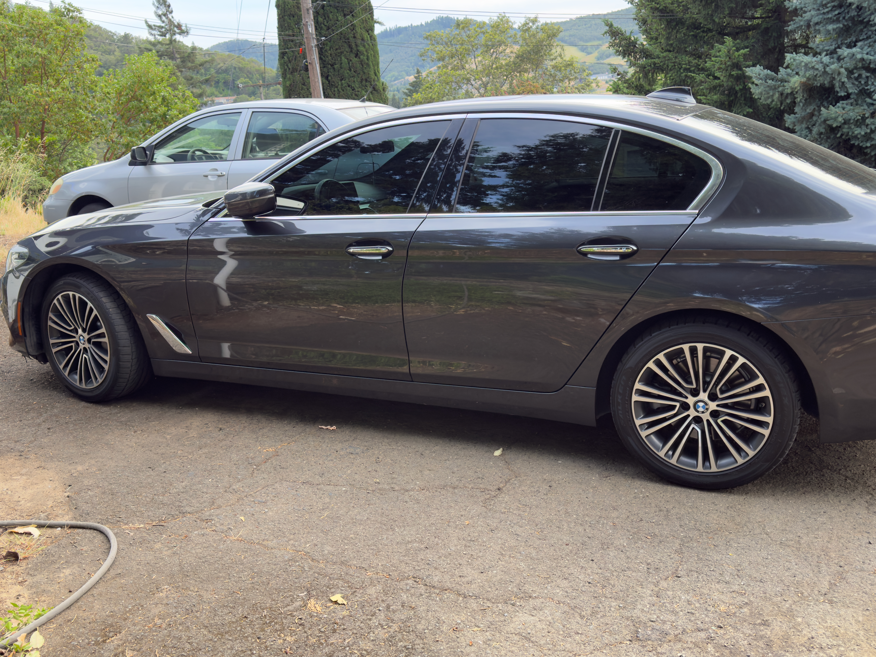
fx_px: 886
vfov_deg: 40.7
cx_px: 438
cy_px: 328
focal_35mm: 35
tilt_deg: -16.1
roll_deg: +3.2
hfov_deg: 52.6
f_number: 1.78
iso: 100
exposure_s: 1/182
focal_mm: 6.76
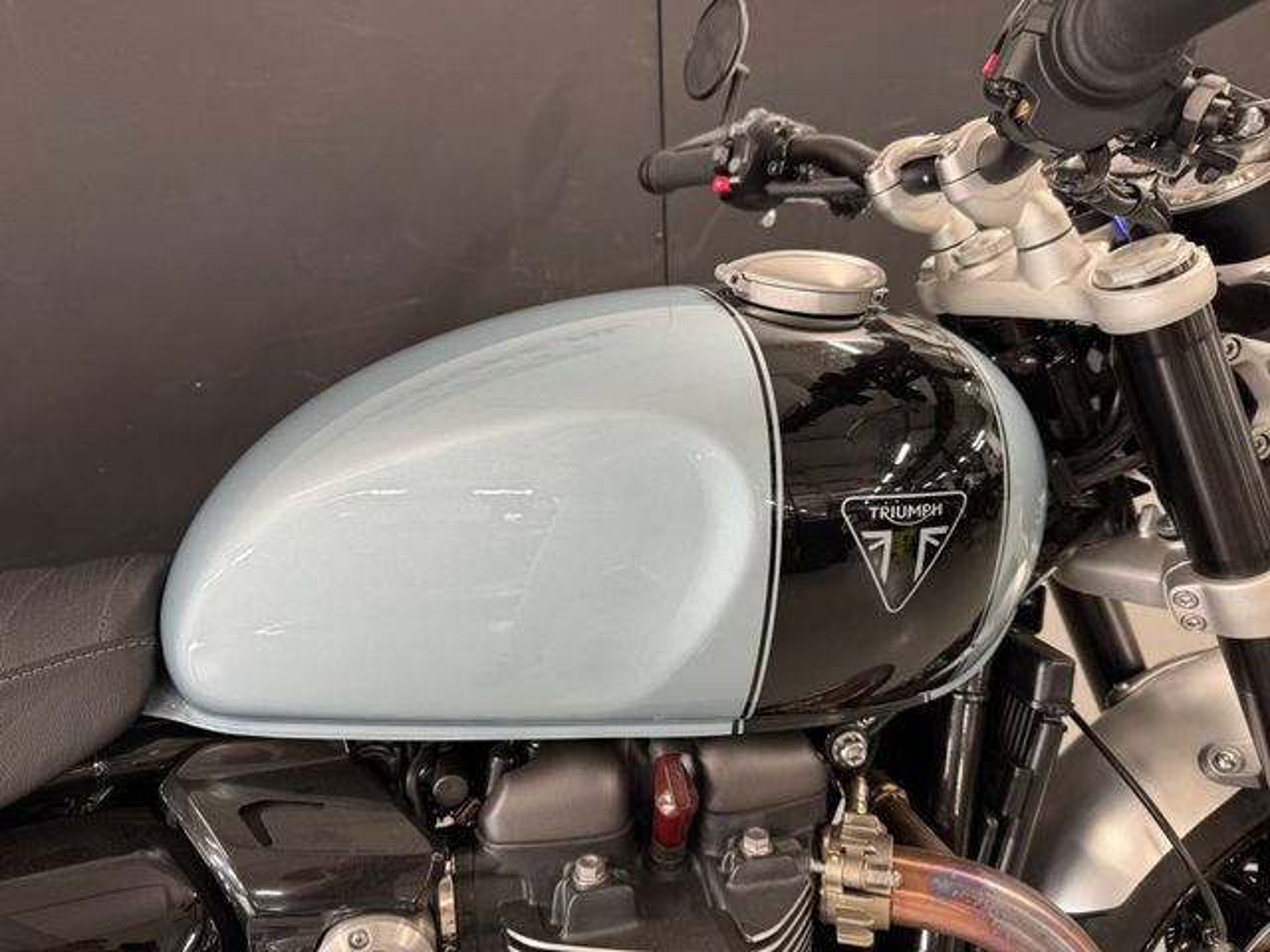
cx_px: 635
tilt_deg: -25.8
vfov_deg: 56.8
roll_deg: +2.9
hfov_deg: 71.6
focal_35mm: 24
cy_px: 476
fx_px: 881
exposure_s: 1/50
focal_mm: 6.76
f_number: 1.78
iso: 125
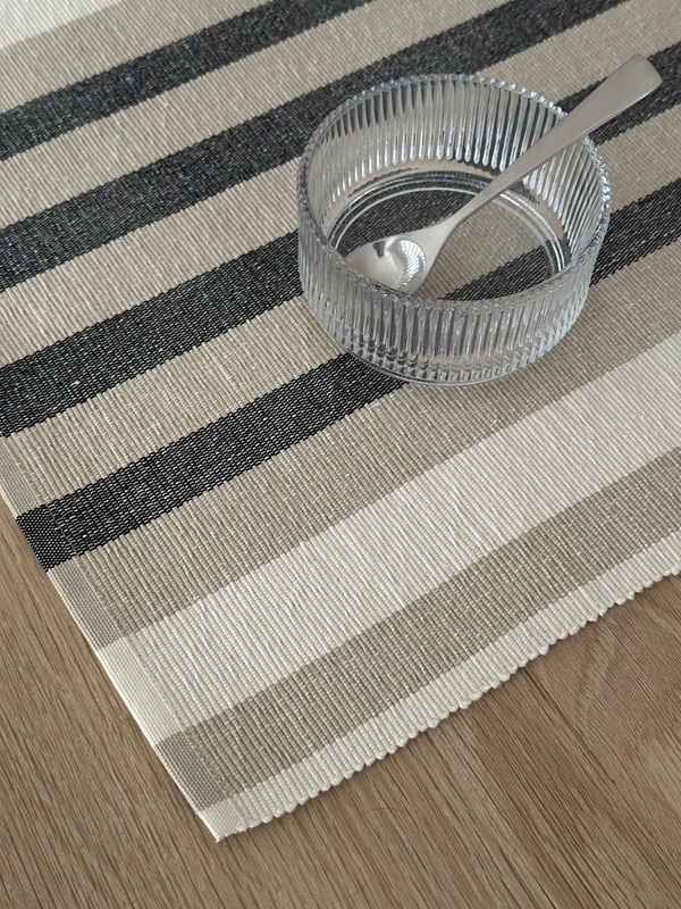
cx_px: 340
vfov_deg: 39.7
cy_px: 454
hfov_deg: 30.3
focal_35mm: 48
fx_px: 1259
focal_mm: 6.86
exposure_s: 1/40
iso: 500
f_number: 1.78
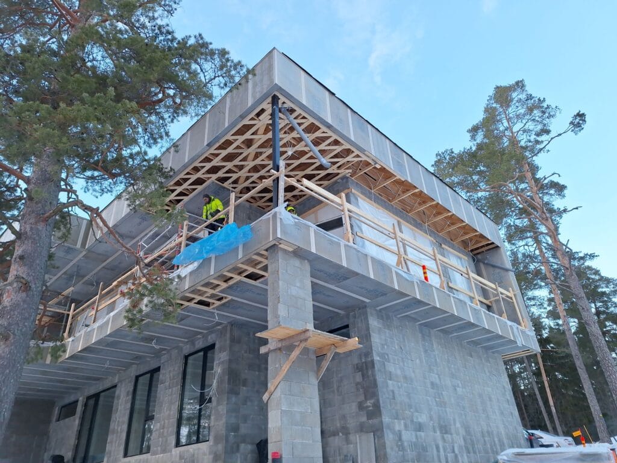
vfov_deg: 58.9
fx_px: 410
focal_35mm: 23
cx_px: 308
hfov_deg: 73.9
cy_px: 232
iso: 40
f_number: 1.8
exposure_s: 1/187
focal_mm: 5.54
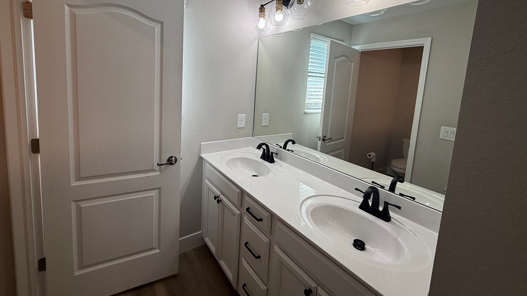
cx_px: 258
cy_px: 110
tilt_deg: -6.8
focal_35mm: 16
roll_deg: -3.3
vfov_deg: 66.0
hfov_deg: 99.4
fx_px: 224
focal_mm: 2.22
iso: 64
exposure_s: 1/120
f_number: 2.2
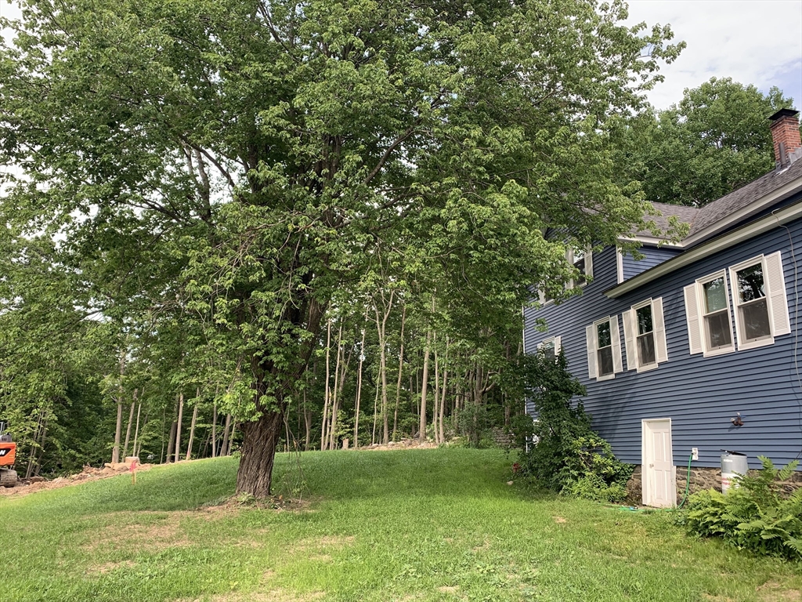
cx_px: 401
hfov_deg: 67.3
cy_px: 301
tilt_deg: +13.1
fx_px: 602
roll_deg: -0.8
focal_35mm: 26
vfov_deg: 53.1
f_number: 1.8
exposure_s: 1/230
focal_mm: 4.25
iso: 25
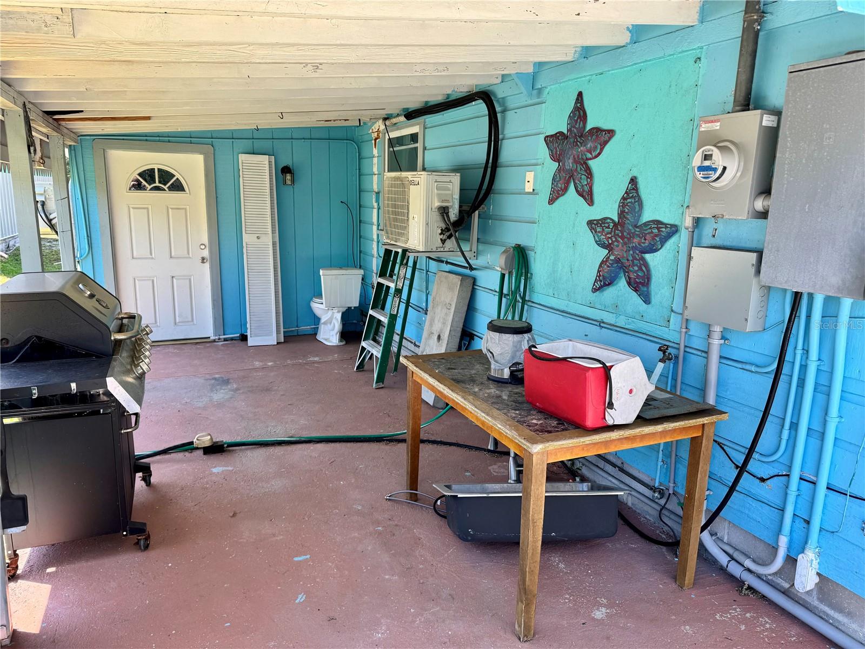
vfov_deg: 56.8
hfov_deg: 71.6
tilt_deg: -11.6
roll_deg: -0.6
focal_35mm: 24
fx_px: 600
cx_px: 432
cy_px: 324
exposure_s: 1/535
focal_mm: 6.76
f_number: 1.78
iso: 80
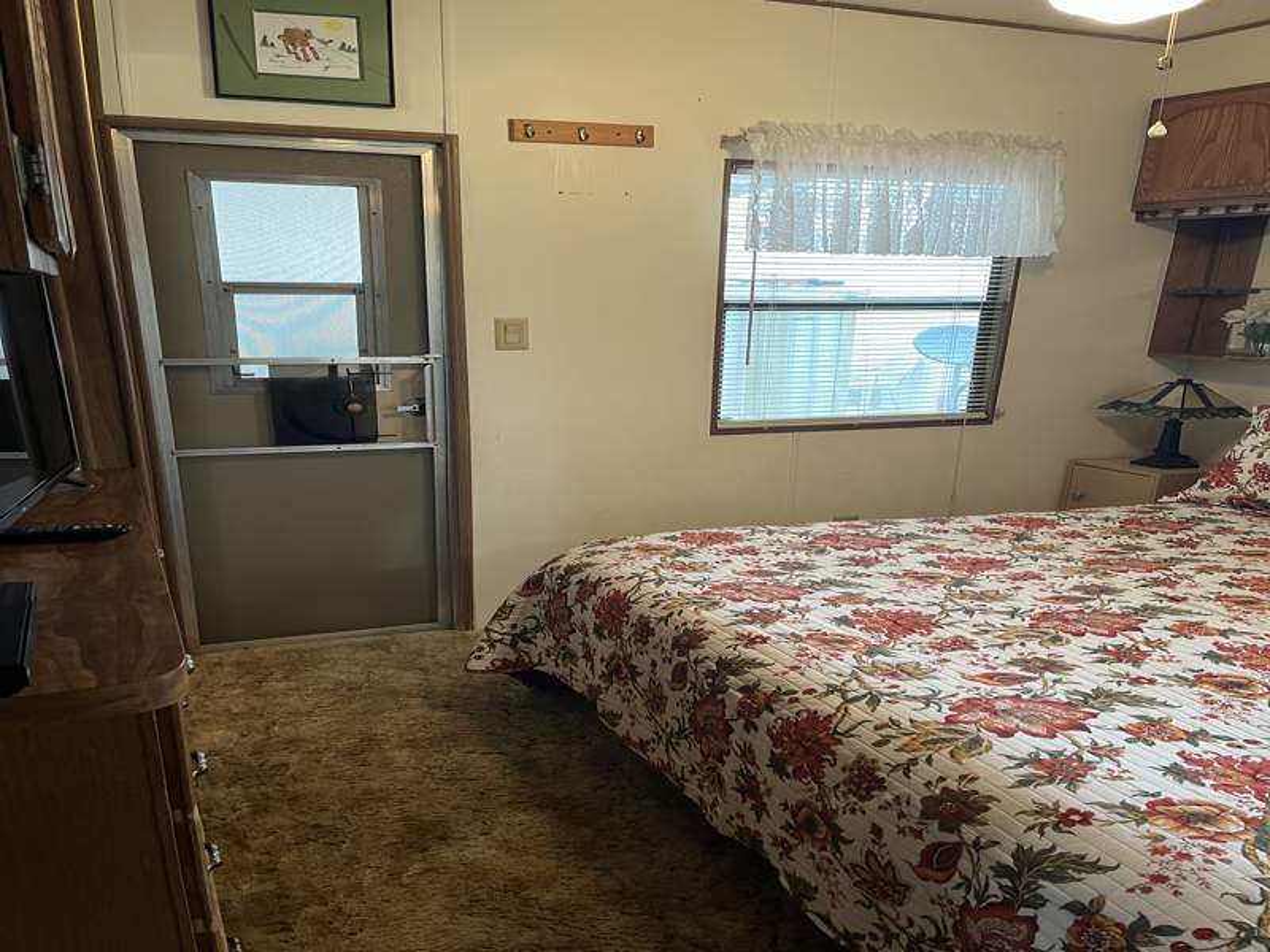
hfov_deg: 67.3
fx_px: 954
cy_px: 476
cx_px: 635
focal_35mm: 26
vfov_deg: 53.1
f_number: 1.6
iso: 125
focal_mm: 5.1
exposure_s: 1/60
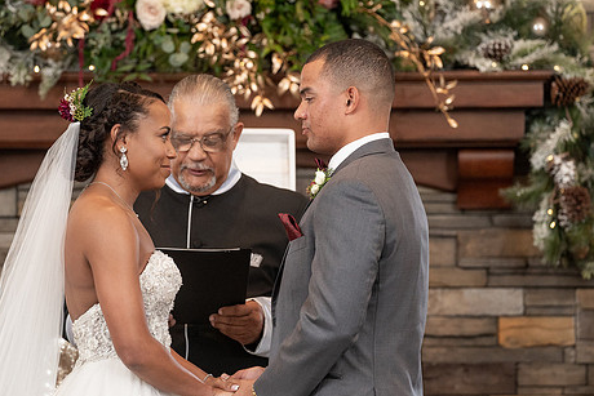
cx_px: 258
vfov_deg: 5.1
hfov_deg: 7.6
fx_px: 4456
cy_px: 225
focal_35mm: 270
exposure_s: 1/200
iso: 2000
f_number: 4
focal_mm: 198
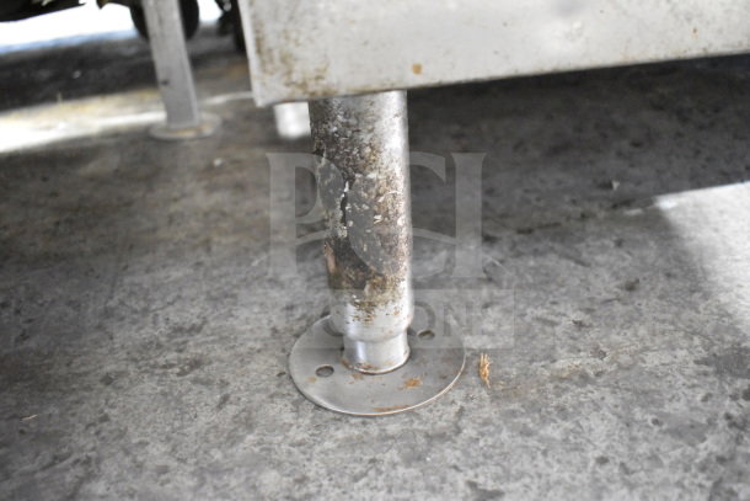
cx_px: 375
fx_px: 656
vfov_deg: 41.7
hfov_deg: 59.5
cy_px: 250
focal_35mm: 32
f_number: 3.8
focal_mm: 21
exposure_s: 1/30
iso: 12800
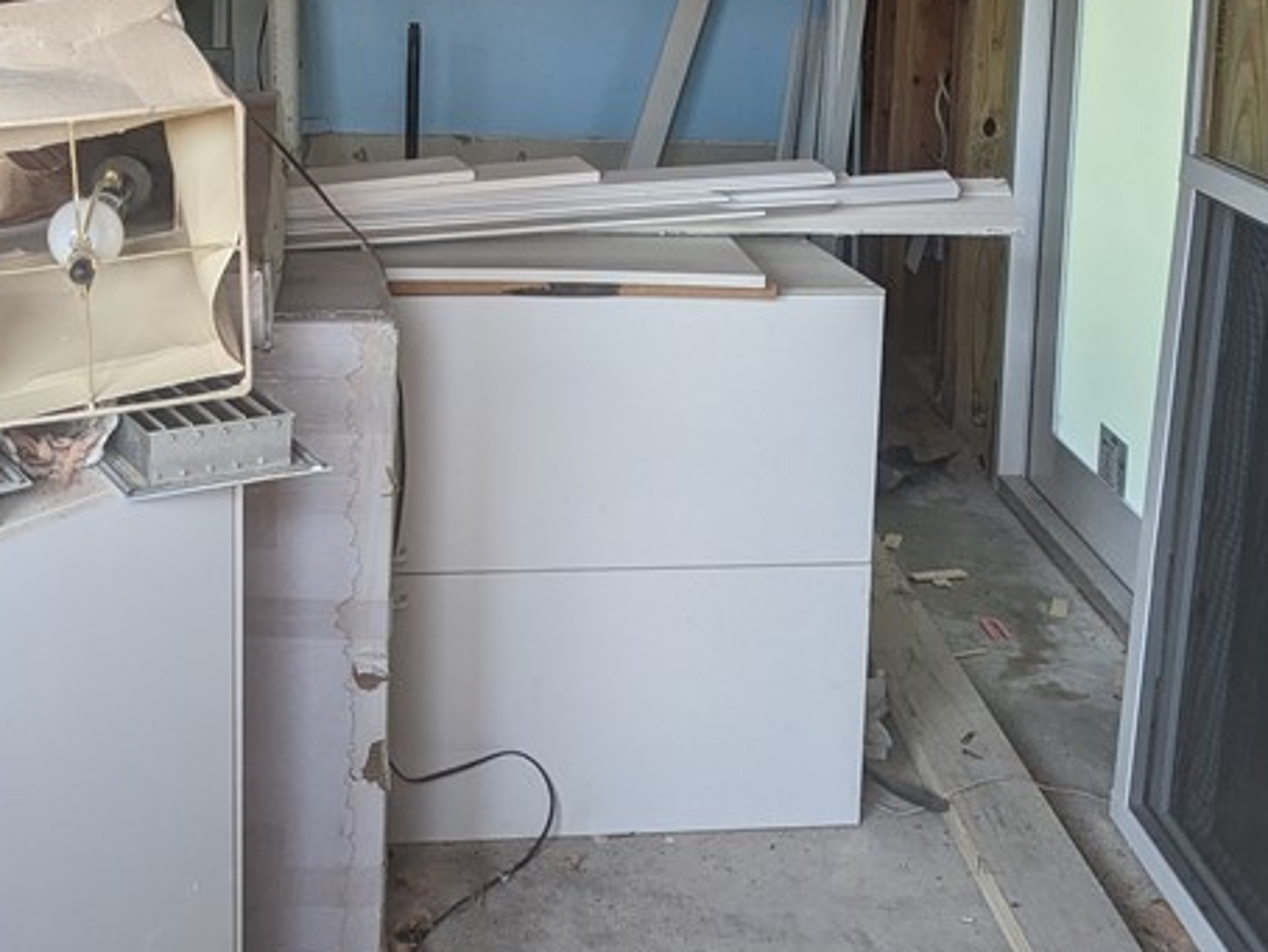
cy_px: 95
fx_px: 1979
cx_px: 448
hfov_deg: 35.3
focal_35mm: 54
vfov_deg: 26.2
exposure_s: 1/226
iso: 225
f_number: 1.85
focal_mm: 6.81
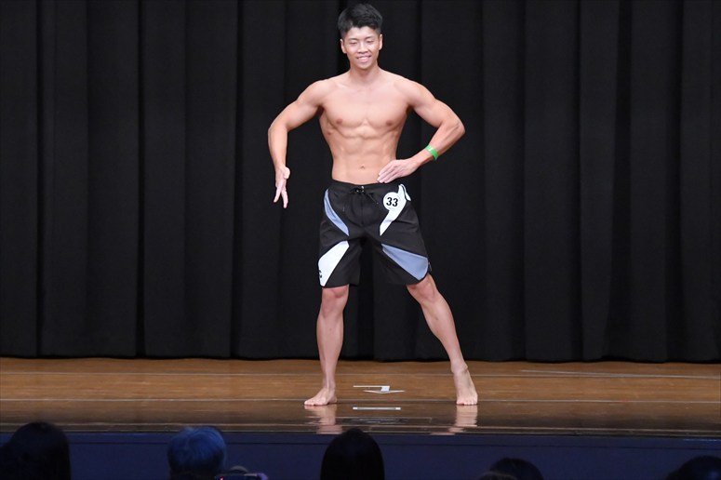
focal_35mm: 225
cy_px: 240
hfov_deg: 9.2
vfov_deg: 6.1
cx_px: 360
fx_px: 4504
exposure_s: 1/400
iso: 8000
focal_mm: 150
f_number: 5.6
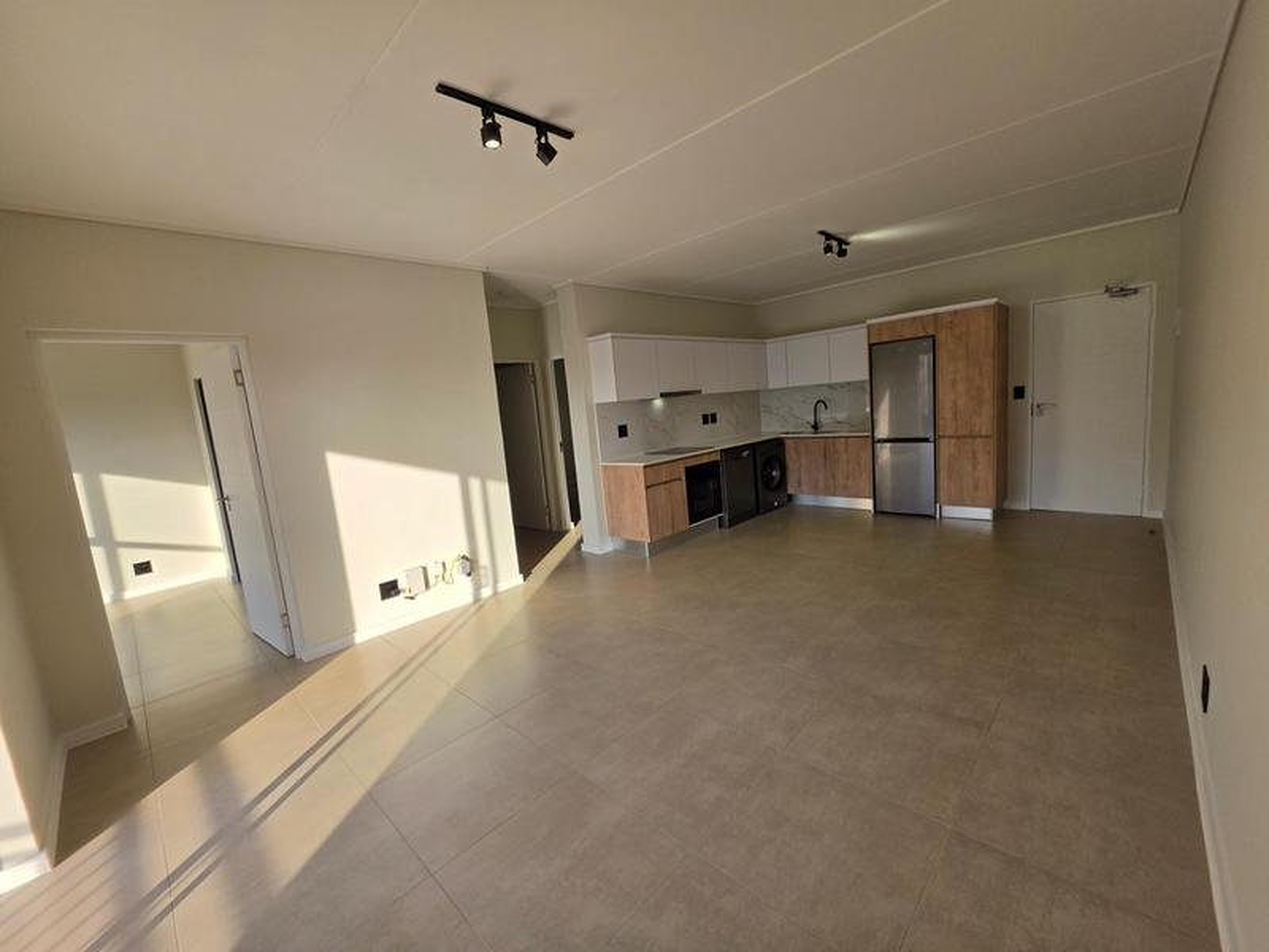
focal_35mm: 13
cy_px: 476
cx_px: 634
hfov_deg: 106.2
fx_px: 477
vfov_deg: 89.9
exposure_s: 1/631
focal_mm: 2.2
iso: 32
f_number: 1.9
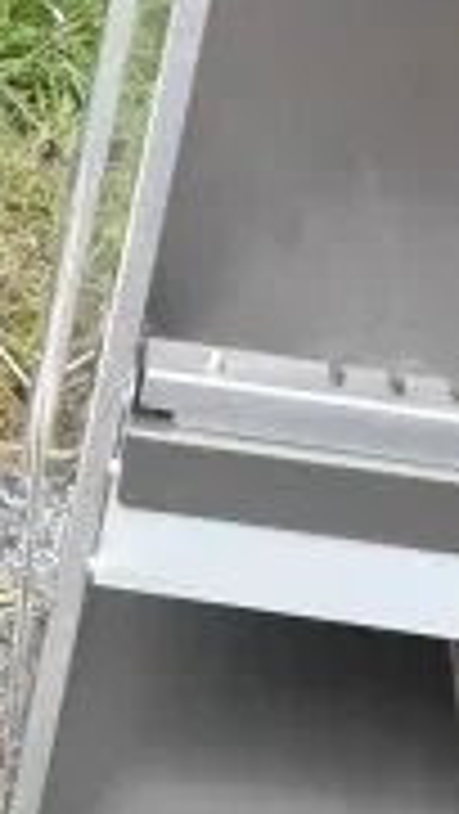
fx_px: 3538
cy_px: 870
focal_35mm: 164
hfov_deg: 6.8
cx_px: -873
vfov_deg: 12.9
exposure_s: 1/800
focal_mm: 31
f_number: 14
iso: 6400
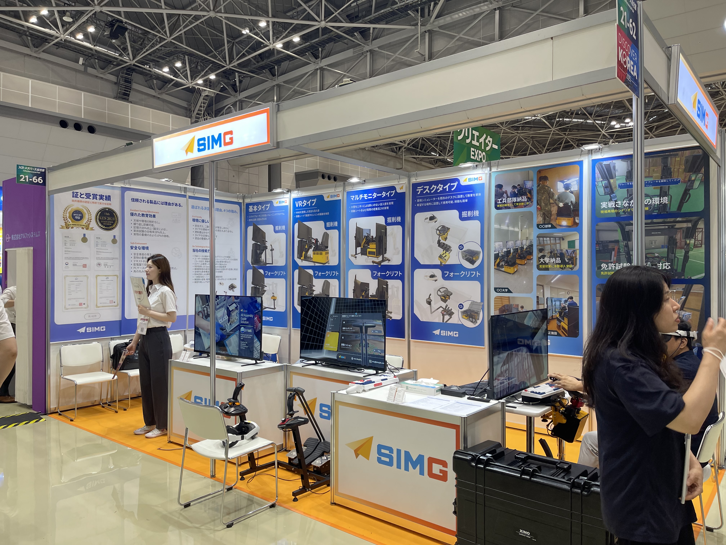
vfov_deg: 54.9
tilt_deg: -1.4
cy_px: 272
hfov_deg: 69.4
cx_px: 363
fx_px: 524
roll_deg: -1.2
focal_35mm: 25
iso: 80
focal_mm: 5.1
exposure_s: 1/100
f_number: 1.6
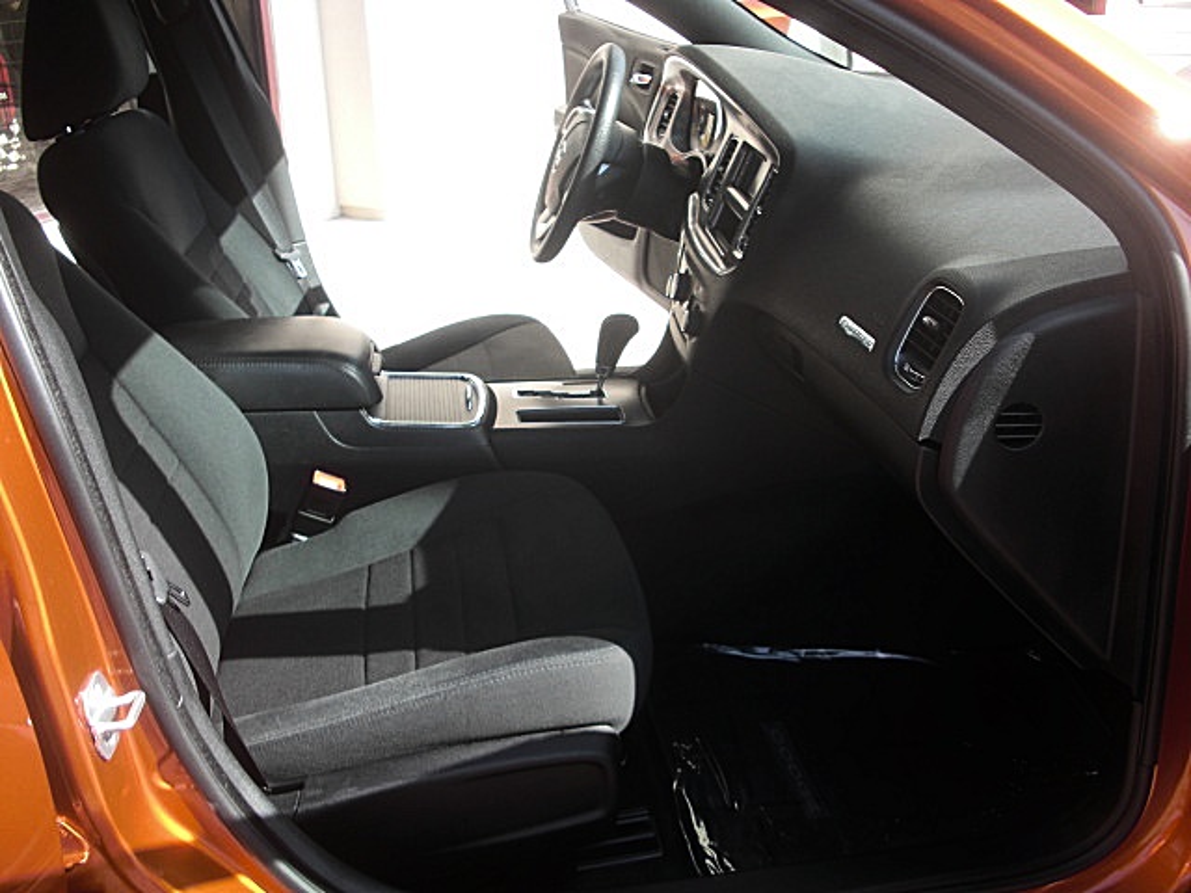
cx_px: 596
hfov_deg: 51.4
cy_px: 446
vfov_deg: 39.7
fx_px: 1239
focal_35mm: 36
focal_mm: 6.3
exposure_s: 1/160
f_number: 2.8
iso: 50
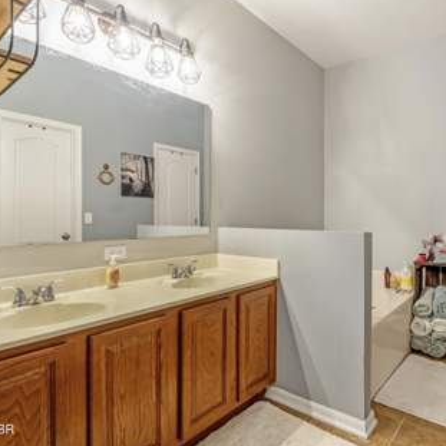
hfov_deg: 69.0
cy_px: 221
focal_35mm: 22
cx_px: 288
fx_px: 316
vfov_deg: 70.5
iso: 320
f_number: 9
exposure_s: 1/40
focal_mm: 11
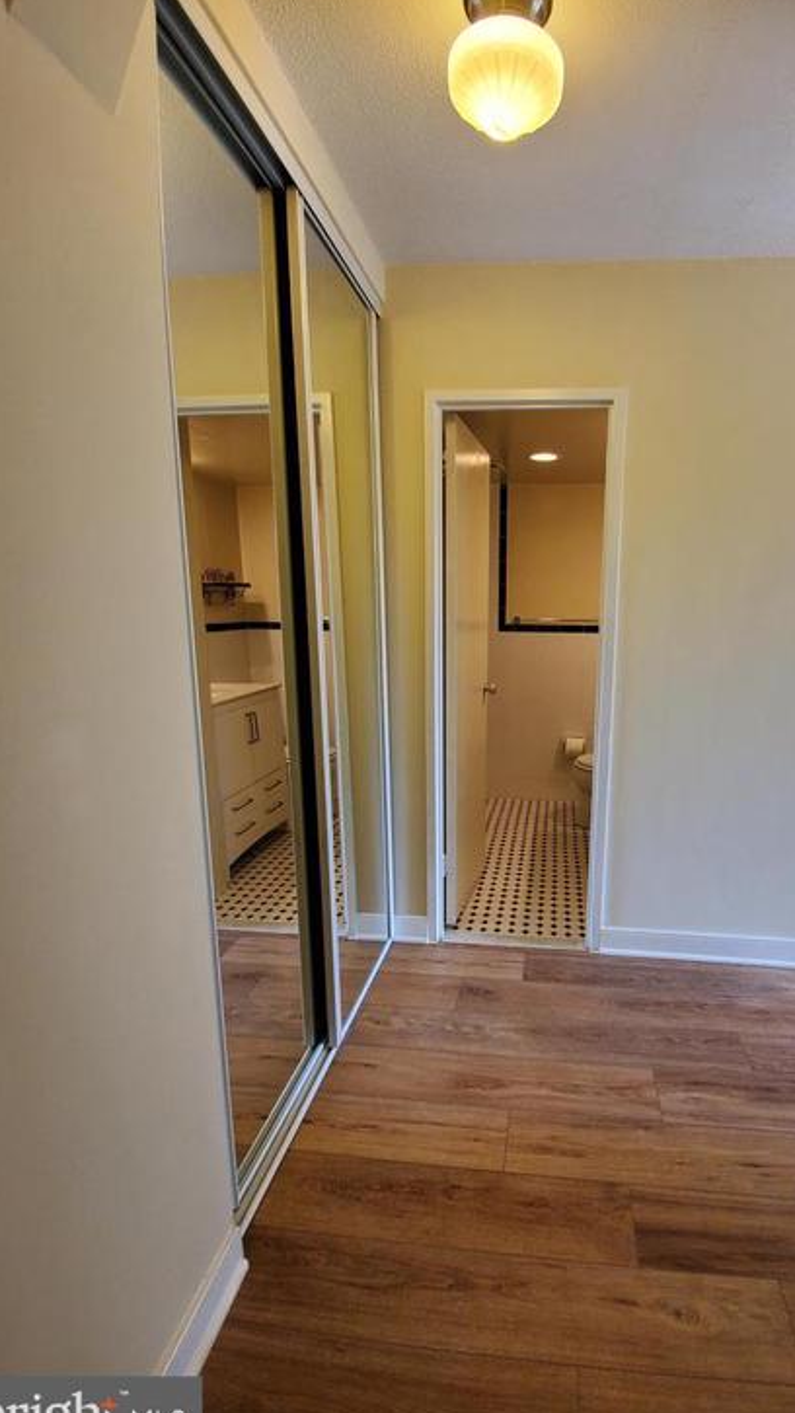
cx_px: 520
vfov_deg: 103.0
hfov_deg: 68.8
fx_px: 562
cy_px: 707
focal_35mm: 15
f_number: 2.2
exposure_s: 1/59
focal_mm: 1.8
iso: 160
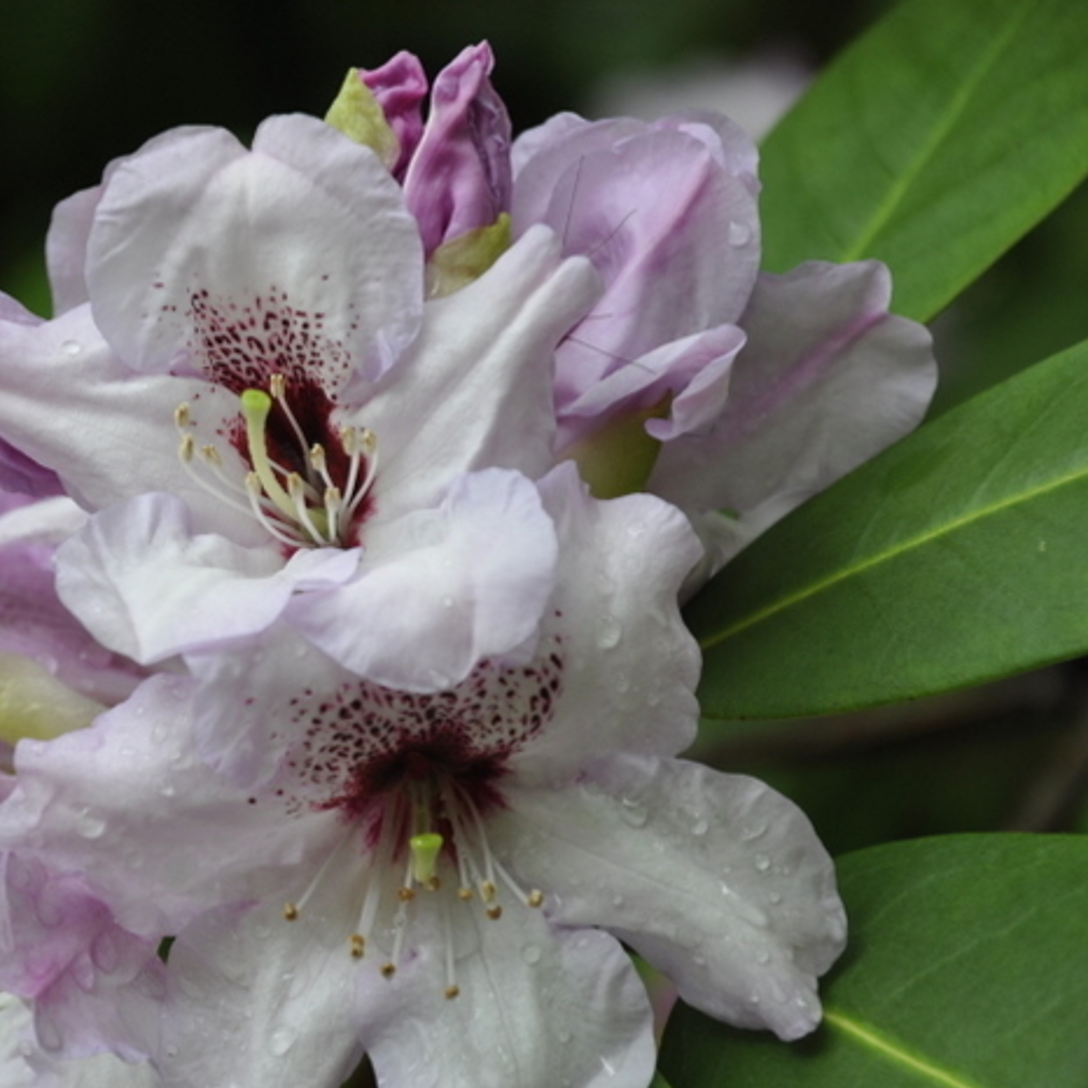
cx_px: 222
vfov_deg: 7.6
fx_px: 8169
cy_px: 574
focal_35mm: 230
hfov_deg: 7.6
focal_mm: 105
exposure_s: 1/100
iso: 400
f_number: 5.6
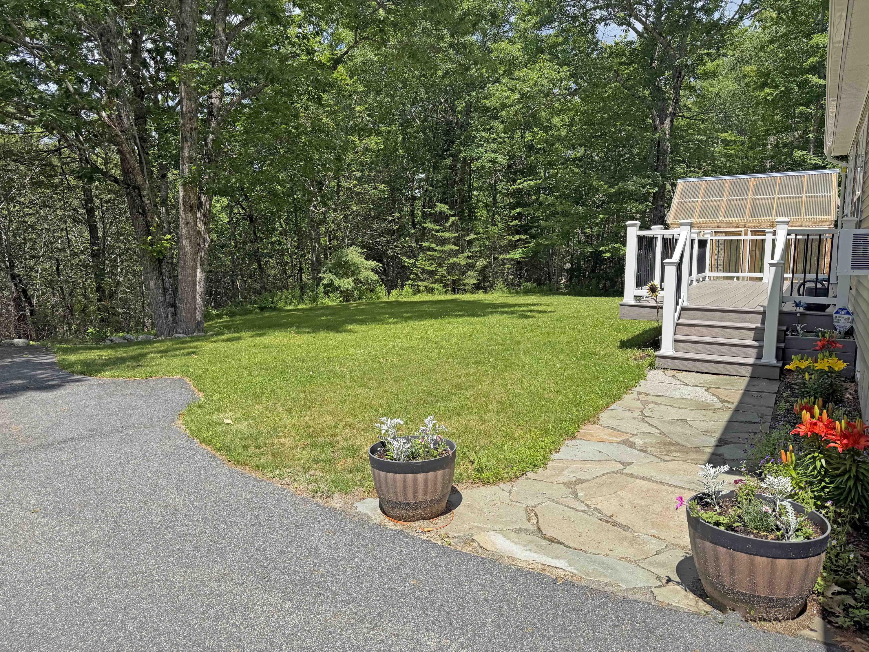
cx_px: 434
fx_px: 602
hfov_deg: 71.6
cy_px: 326
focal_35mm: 24
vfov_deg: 56.8
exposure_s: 1/3425
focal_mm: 6.76
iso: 80
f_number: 1.78
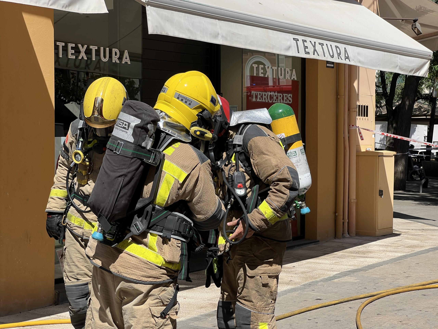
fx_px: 974
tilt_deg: -2.7
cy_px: 164
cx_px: 219
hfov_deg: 25.3
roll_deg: -0.4
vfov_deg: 19.1
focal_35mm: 77
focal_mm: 9
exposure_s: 1/752
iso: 32
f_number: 2.8
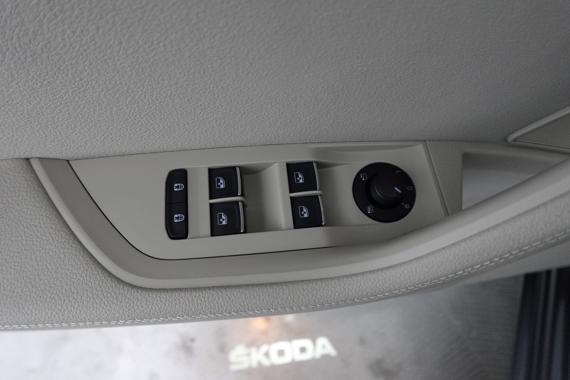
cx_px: 285
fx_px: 317
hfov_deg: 84.0
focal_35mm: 20
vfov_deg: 61.9
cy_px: 190
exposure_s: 1/80
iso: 1250
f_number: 2
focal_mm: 7.6
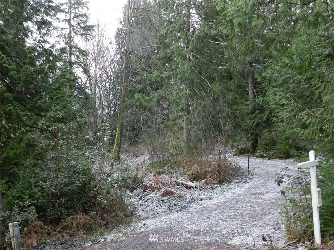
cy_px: 125
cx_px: 167
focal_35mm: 46
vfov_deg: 31.5
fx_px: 444
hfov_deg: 41.2
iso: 400
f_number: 4.2
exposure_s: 1/25
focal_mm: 8.1
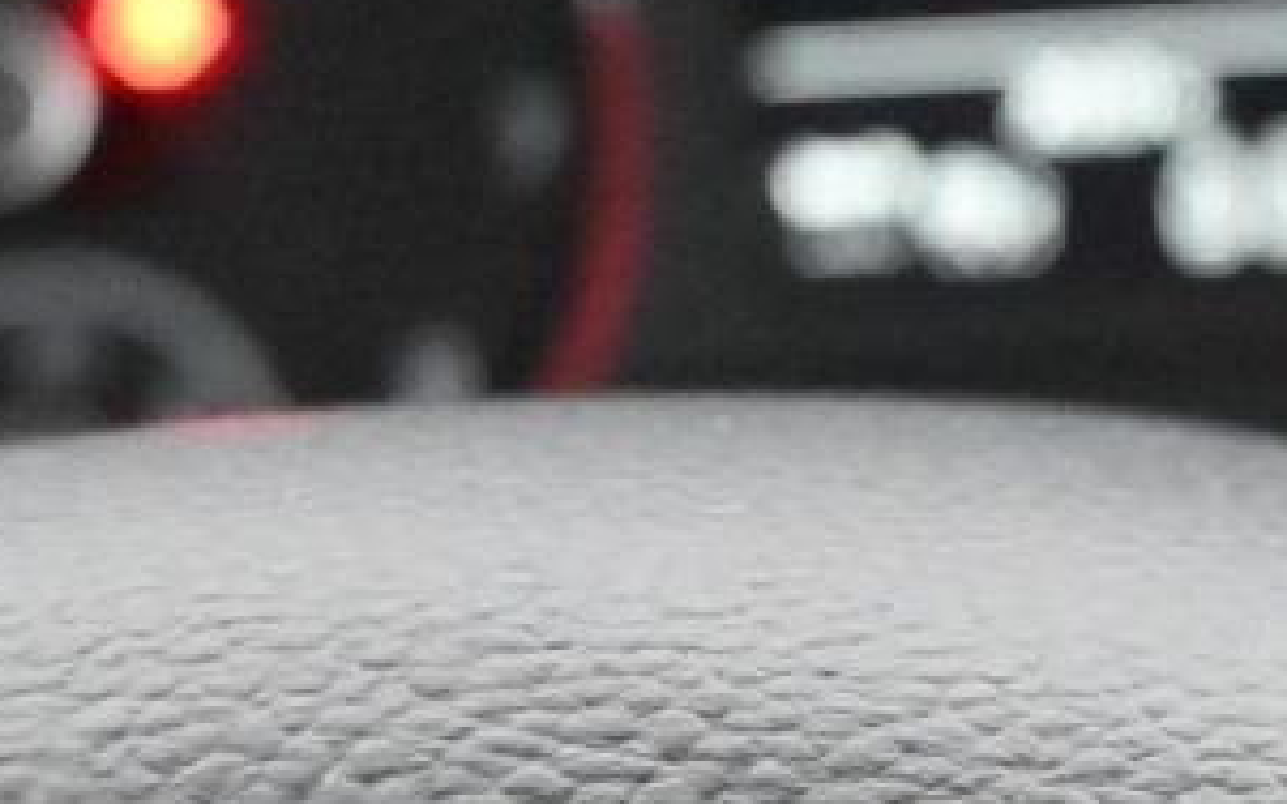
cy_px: 1458
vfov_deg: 7.5
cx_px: 2886
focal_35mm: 170
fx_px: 5962
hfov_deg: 10.8
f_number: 4.8
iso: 14400
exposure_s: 1/60
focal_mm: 31
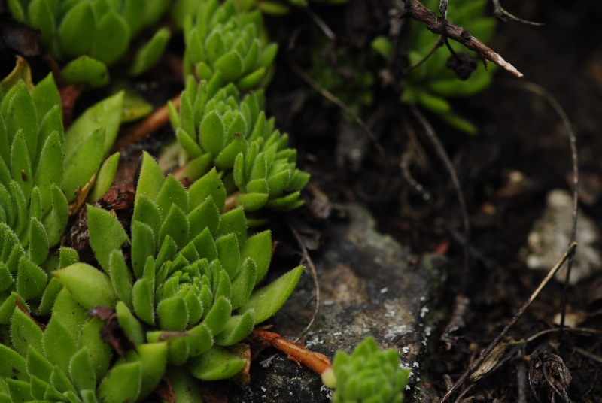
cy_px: 202
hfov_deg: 16.0
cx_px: 301
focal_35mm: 128
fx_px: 2135
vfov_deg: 10.8
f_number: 5.6
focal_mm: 85
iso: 400
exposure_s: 1/160
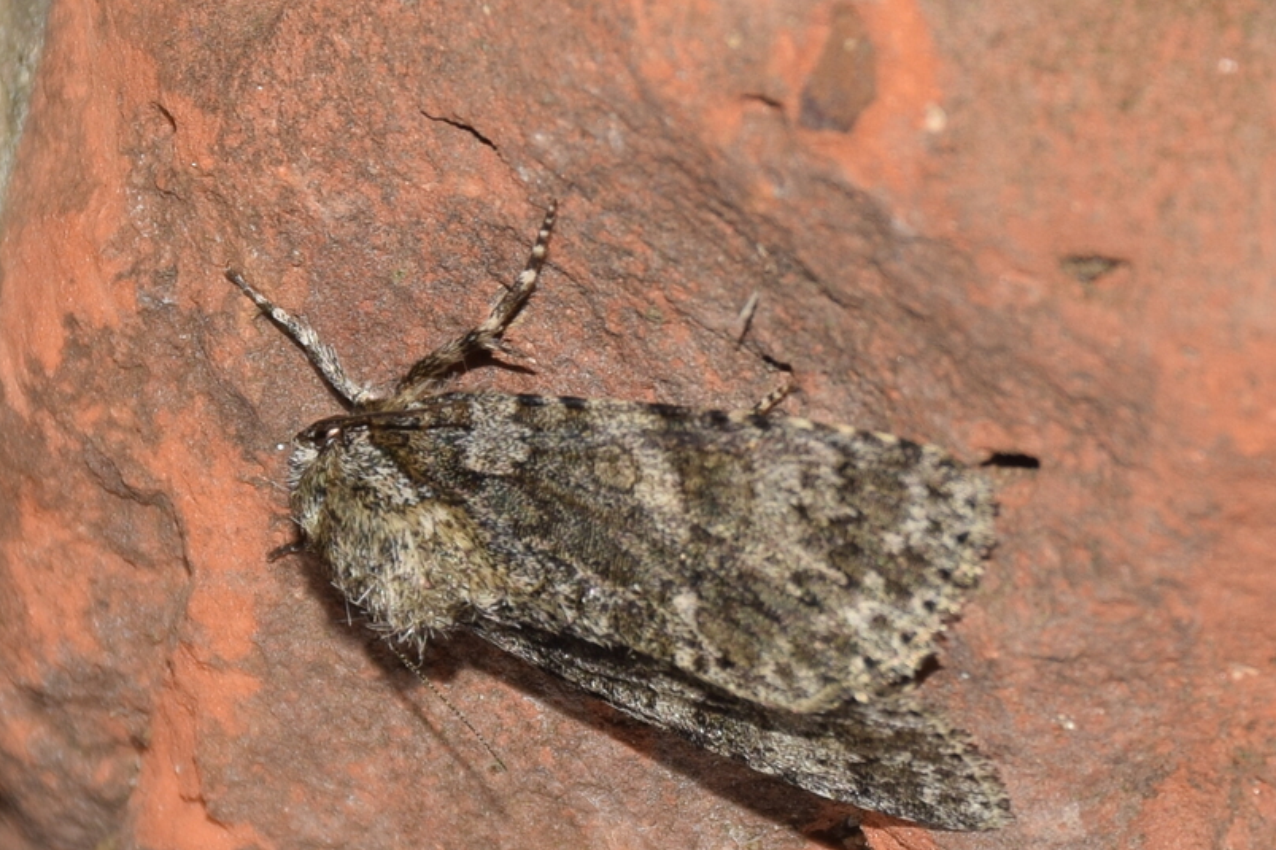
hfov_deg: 8.2
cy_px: 493
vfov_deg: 5.5
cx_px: 691
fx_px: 8894
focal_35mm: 251
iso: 100
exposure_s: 1/160
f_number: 13
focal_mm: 140
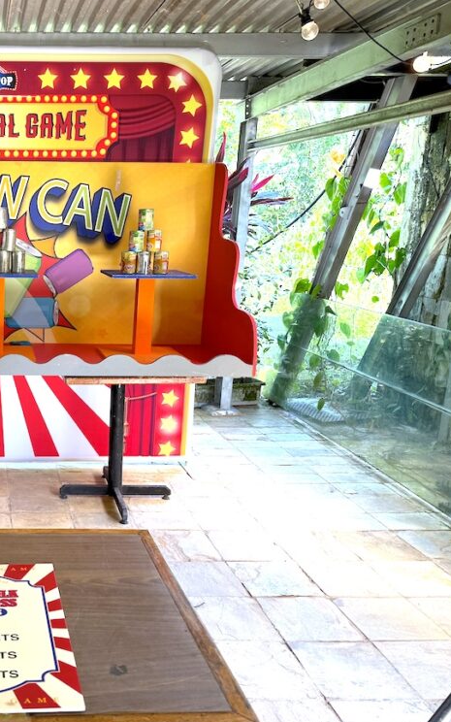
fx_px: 688
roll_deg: -0.1
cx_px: -1
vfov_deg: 55.3
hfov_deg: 33.2
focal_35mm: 35
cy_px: 372
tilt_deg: -13.2
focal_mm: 6.76
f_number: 1.78
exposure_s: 1/100
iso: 80
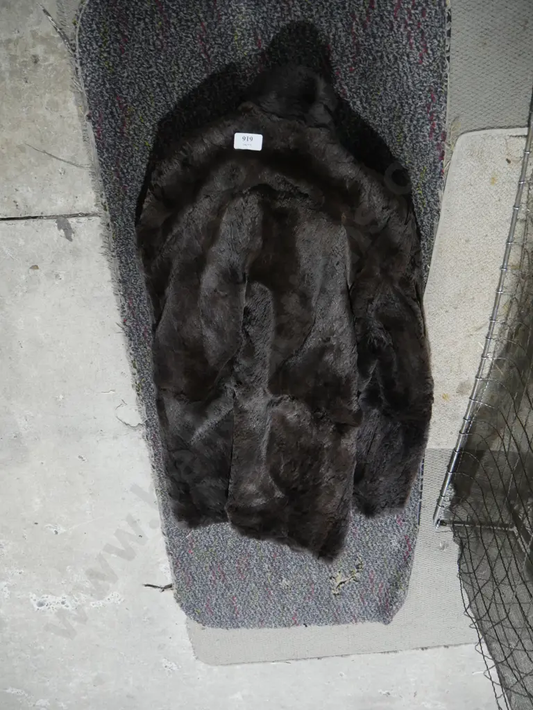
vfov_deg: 63.4
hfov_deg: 49.7
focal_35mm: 28
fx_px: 575
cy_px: 355
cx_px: 266
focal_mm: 14
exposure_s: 1/60
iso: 640
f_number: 3.5
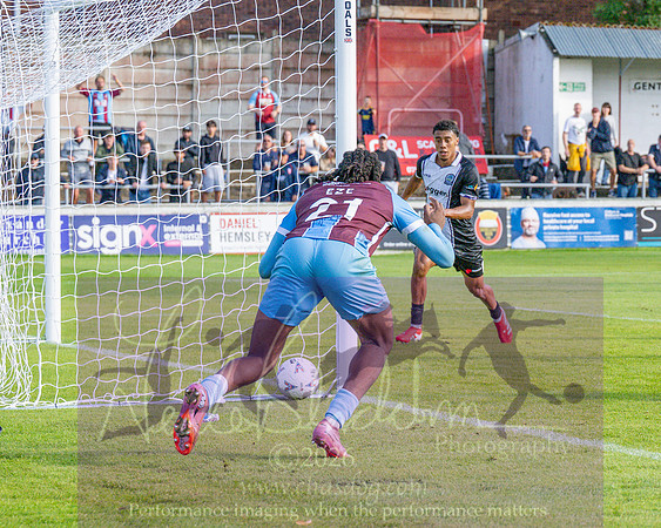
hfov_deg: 11.6
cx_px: 531
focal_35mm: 166
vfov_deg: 9.3
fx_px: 3242
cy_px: 362
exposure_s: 1/2500
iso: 400
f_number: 4
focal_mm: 70
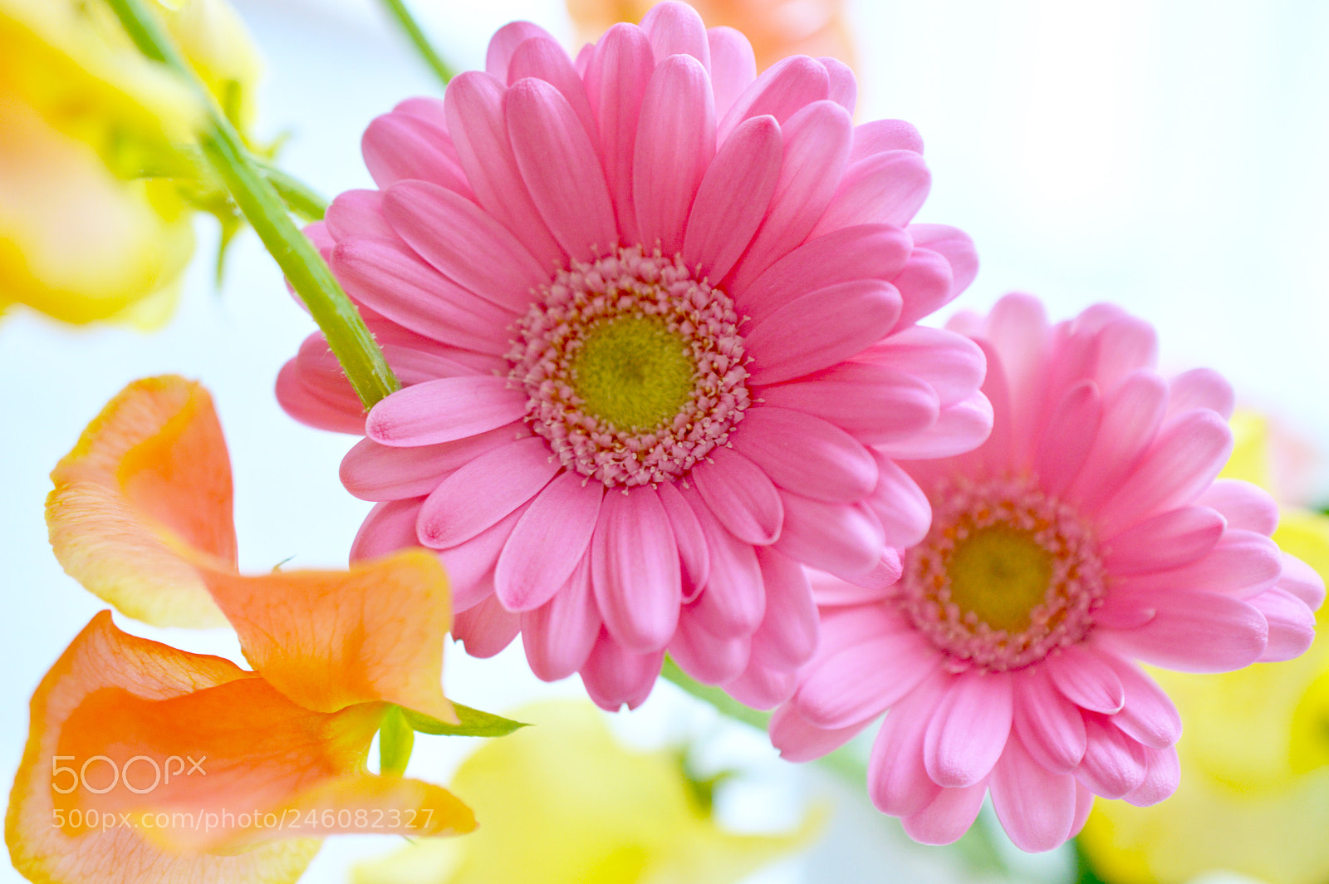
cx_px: 664
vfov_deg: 22.6
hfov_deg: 33.4
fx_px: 2213
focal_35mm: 60
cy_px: 442
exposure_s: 1/60
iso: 320
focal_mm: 40
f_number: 4
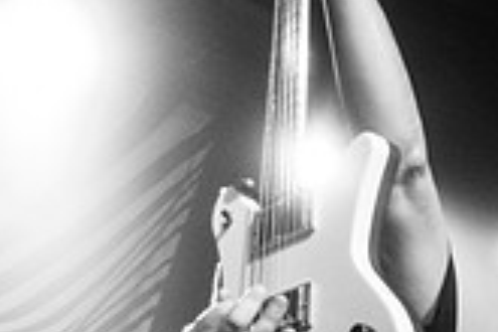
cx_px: 63
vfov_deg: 14.3
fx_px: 1286
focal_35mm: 93
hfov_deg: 21.5
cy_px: 372
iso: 3200
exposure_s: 1/400
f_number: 3.2
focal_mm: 20
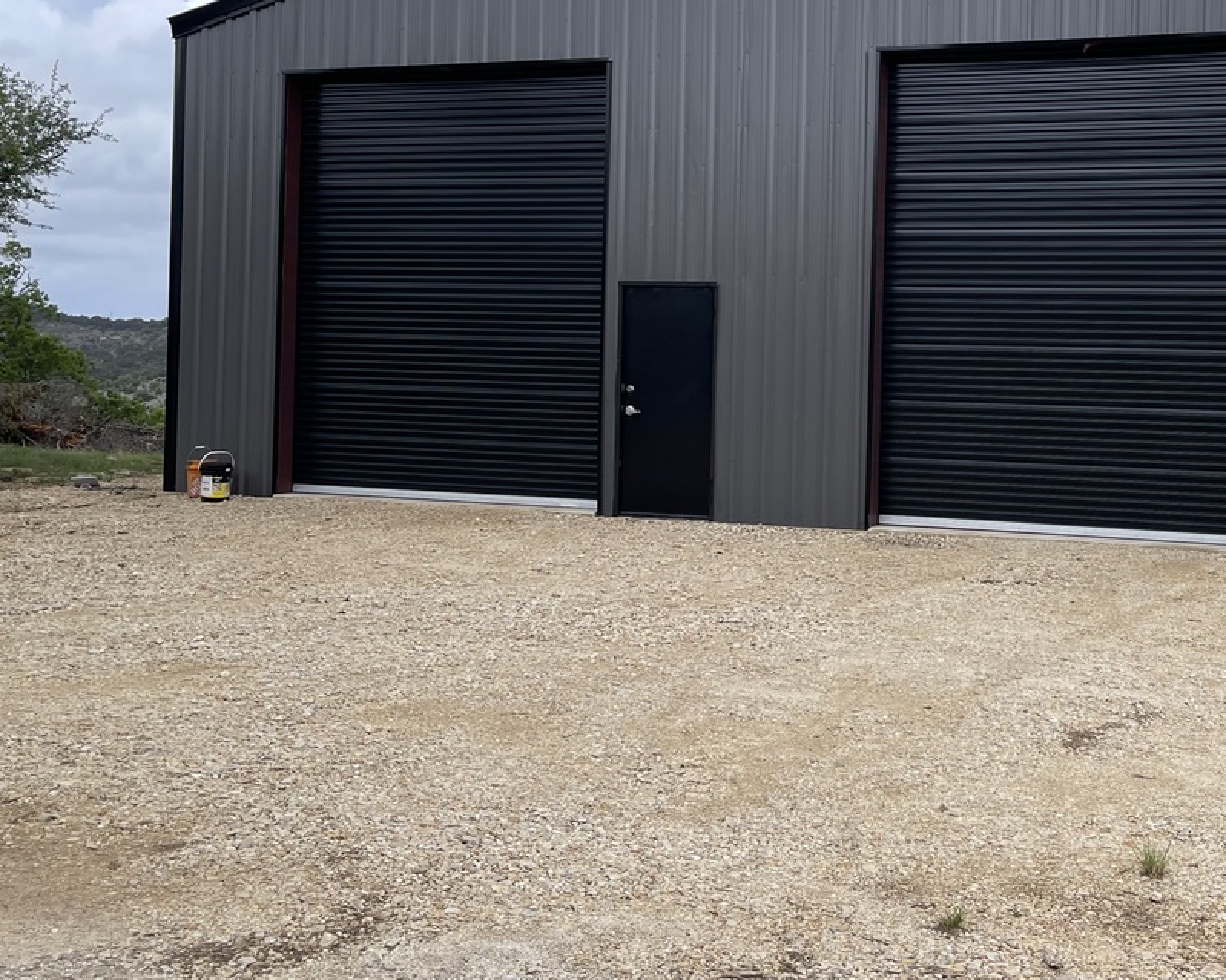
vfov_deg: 33.9
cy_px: 351
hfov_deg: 41.1
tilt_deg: -0.3
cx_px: 878
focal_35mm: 44
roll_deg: -1.1
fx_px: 1596
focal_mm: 5.1
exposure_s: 1/2660
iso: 32
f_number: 1.6
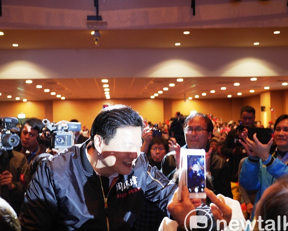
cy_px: 117
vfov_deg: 32.1
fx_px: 401
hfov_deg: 39.5
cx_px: 133
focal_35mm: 47
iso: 800
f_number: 2.8
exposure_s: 1/60
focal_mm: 21
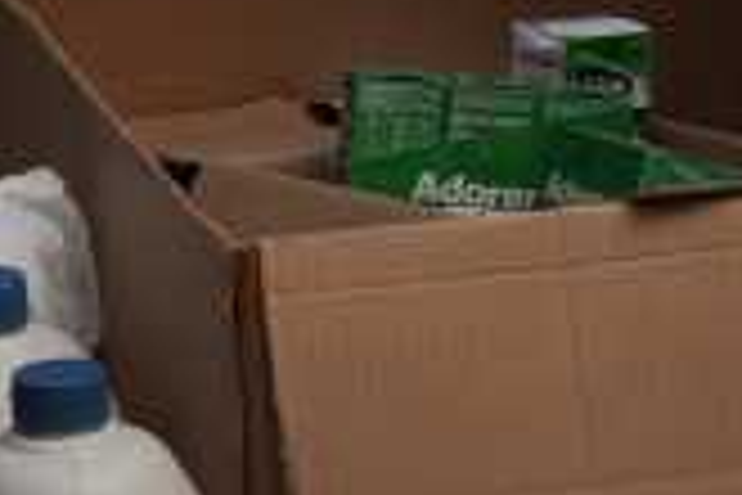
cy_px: 281
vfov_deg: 5.7
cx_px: 1745
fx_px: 4946
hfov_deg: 8.0
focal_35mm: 240
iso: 400
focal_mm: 24
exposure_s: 1/400
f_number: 13
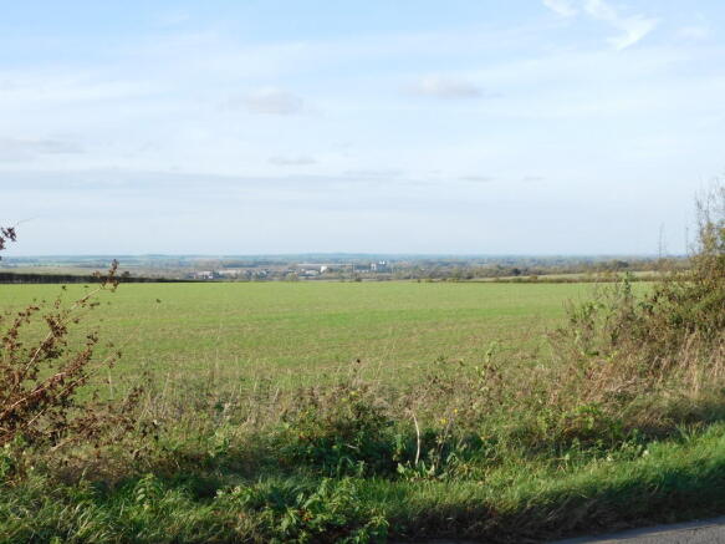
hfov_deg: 32.7
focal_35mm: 59
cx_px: 362
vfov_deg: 24.8
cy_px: 272
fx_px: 1235
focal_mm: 10.4
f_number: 4
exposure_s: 1/500
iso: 125
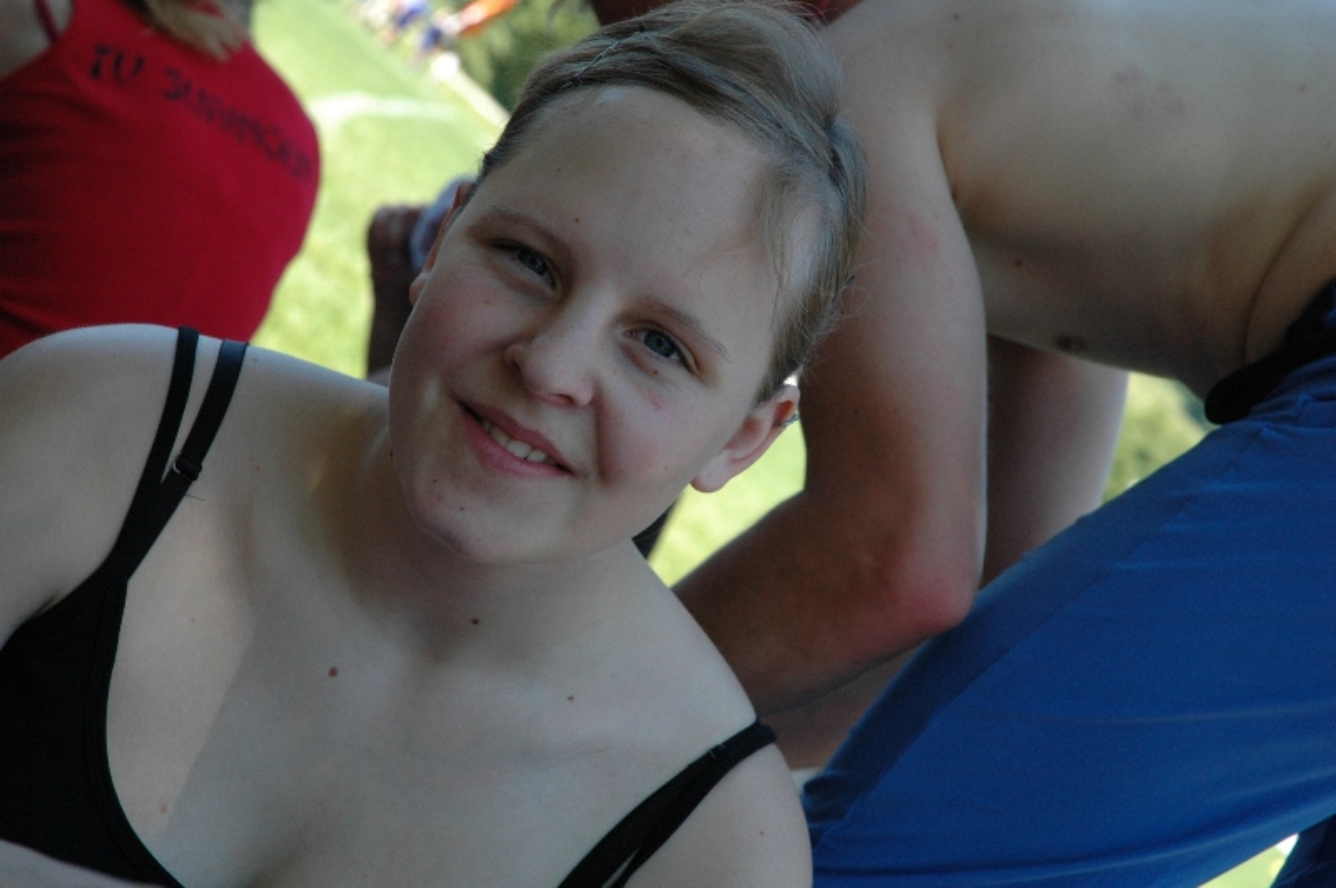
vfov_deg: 13.0
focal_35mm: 105
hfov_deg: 19.5
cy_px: 444
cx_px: 668
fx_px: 3893
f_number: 9
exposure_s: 1/320
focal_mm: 70
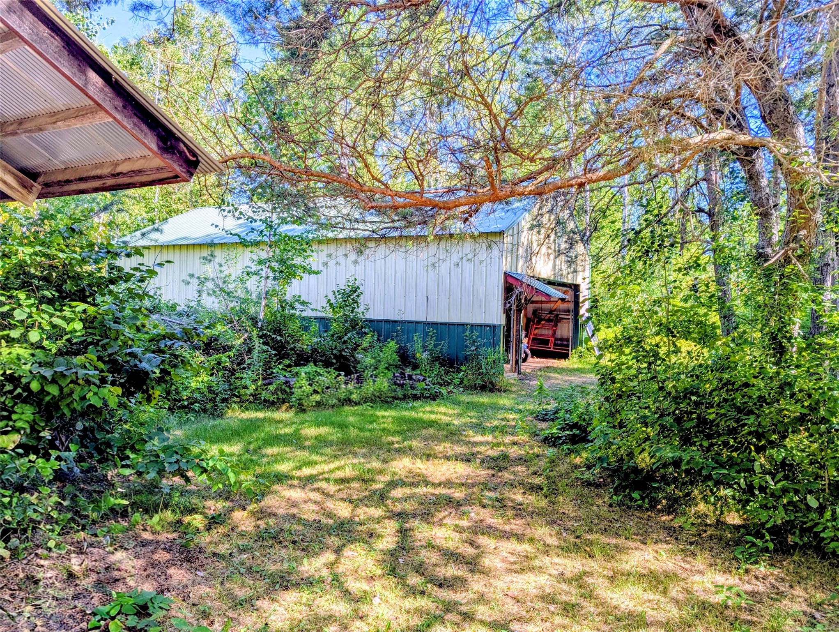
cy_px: 316
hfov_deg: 71.5
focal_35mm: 24
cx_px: 420
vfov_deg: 56.9
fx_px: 582
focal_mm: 6.81
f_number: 1.85
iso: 36
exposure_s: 1/374
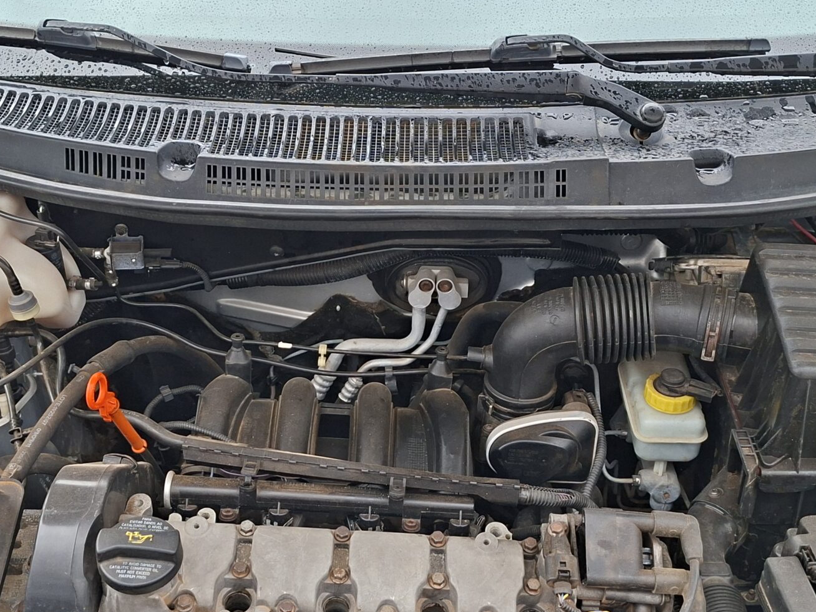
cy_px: 327
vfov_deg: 32.2
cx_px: 384
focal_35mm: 45
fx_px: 1061
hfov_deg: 42.1
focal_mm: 5.54
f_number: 1.8
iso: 50
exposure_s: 1/461
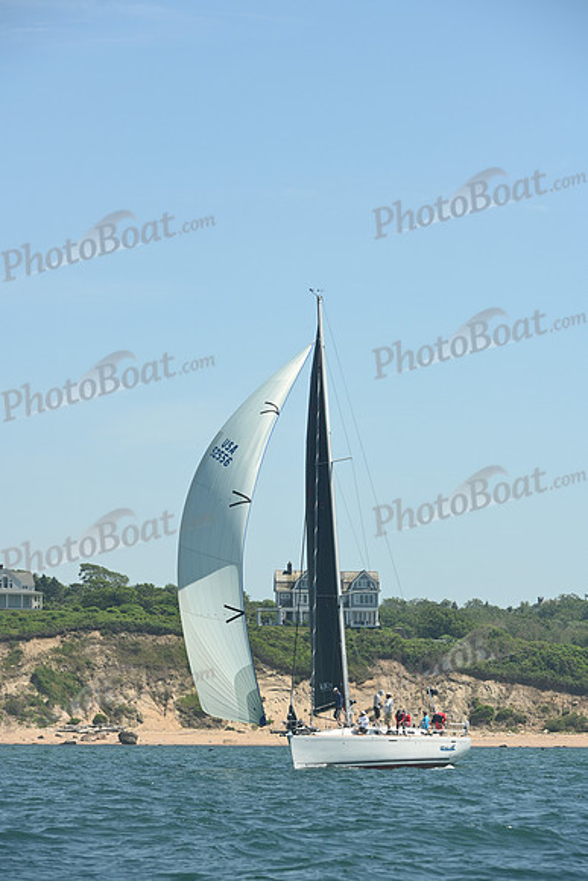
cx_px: 294
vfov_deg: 13.2
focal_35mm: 155
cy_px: 440
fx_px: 3795
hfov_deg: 8.9
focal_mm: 155
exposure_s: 1/1000
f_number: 7.1
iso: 320
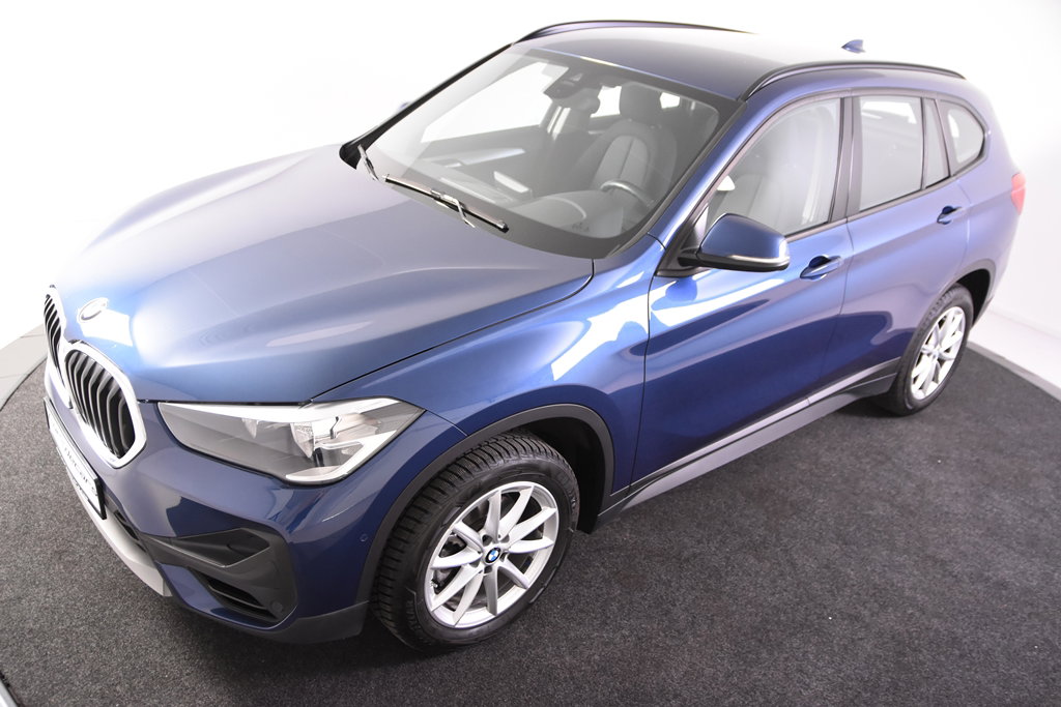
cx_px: 530
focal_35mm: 30
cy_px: 354
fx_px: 884
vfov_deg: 43.6
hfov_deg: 61.9
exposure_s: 1/40
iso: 1600
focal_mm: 20
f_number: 3.2
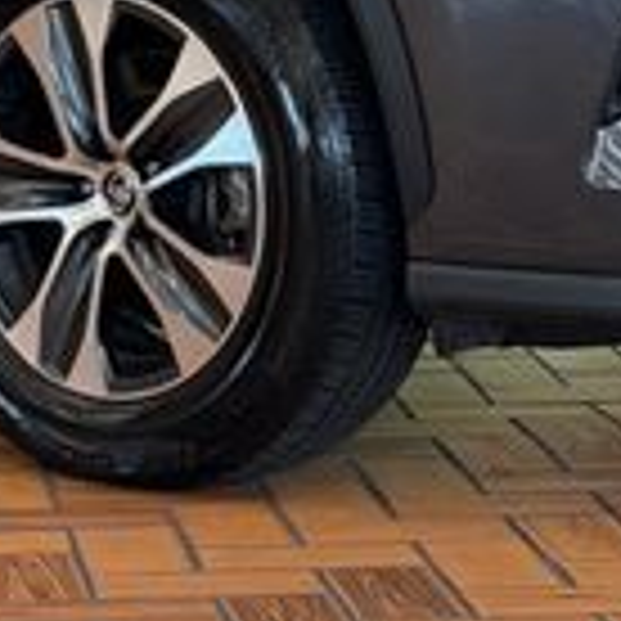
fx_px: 3998
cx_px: 0
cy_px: 22
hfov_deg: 8.8
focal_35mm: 197
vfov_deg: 8.8
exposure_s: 1/191
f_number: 1.78
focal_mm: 6.76
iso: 80
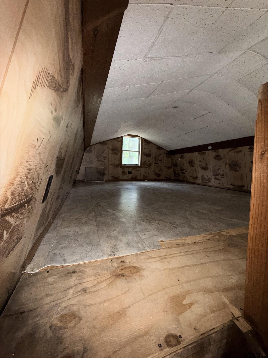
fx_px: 145
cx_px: 134
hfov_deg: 85.7
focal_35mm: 14
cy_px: 179
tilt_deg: -4.6
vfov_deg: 102.1
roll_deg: -2.4
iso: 125
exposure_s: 1/60
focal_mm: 2.22
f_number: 2.2
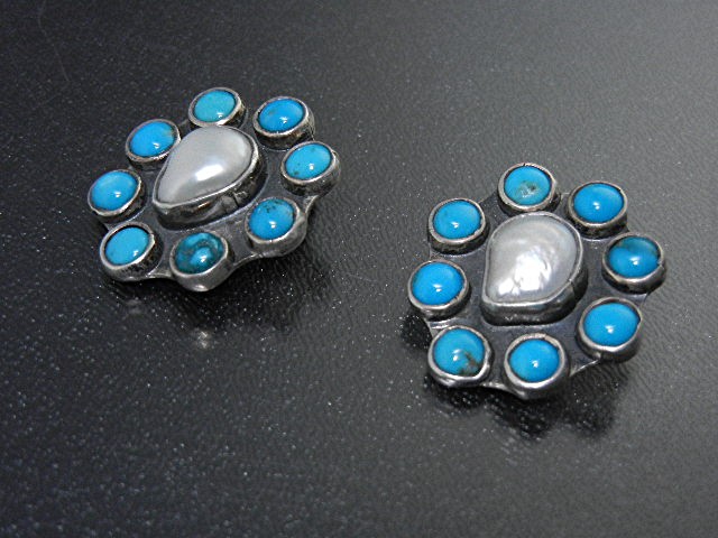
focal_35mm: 59
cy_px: 269
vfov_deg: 24.8
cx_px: 359
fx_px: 1224
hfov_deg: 32.7
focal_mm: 10.6
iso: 619
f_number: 8
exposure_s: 1/30
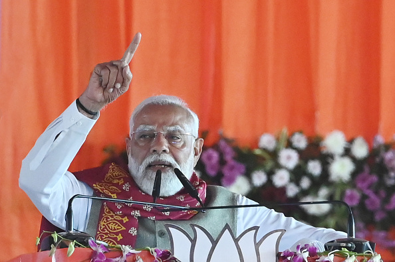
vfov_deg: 6.9
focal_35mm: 200
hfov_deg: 10.3
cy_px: 131
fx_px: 2193
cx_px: 198
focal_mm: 200
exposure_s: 1/640
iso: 4000
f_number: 4
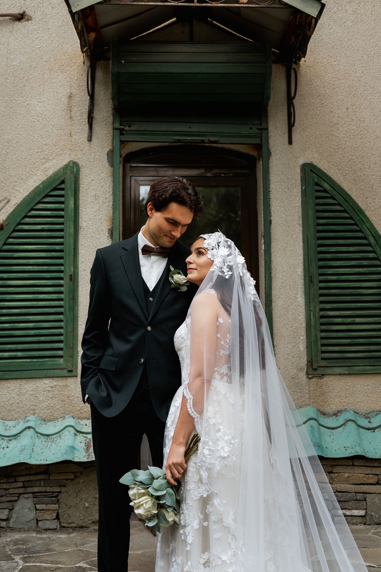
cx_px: 190
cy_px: 286
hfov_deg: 32.6
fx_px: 651
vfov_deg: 47.4
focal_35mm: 41
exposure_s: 1/100
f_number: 2.8
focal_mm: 41
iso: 100
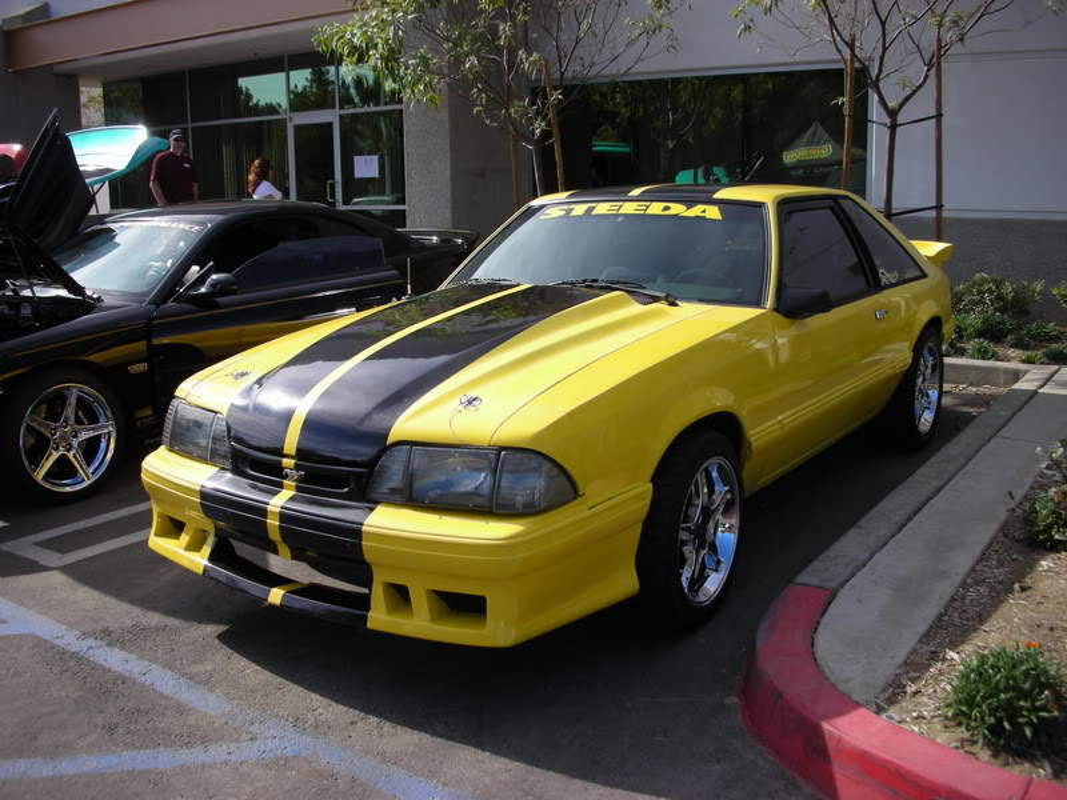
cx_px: 534
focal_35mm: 35
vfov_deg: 40.7
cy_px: 400
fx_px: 1079
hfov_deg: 52.6
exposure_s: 1/428
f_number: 3
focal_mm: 5.8
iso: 50
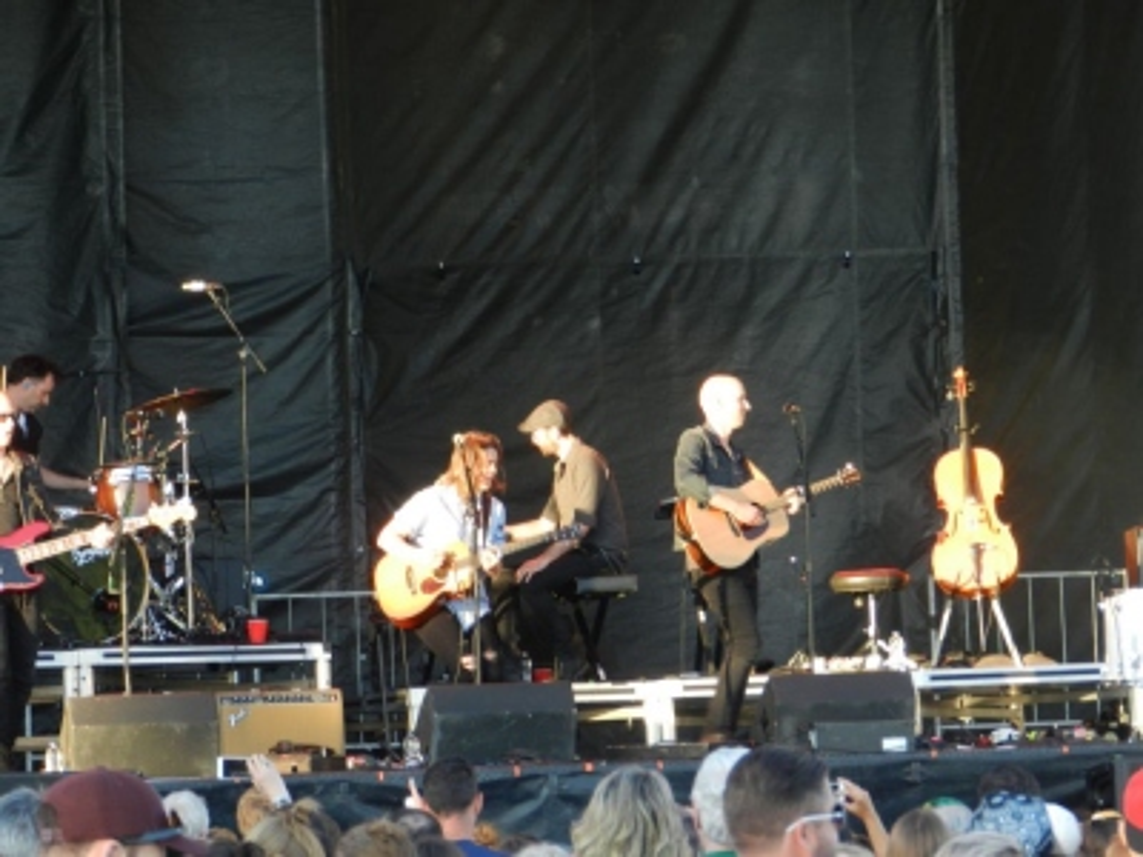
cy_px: 428
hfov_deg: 8.3
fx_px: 7892
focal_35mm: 239
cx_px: 572
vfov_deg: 6.2
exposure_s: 1/50
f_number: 5.1
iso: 160
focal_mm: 42.4
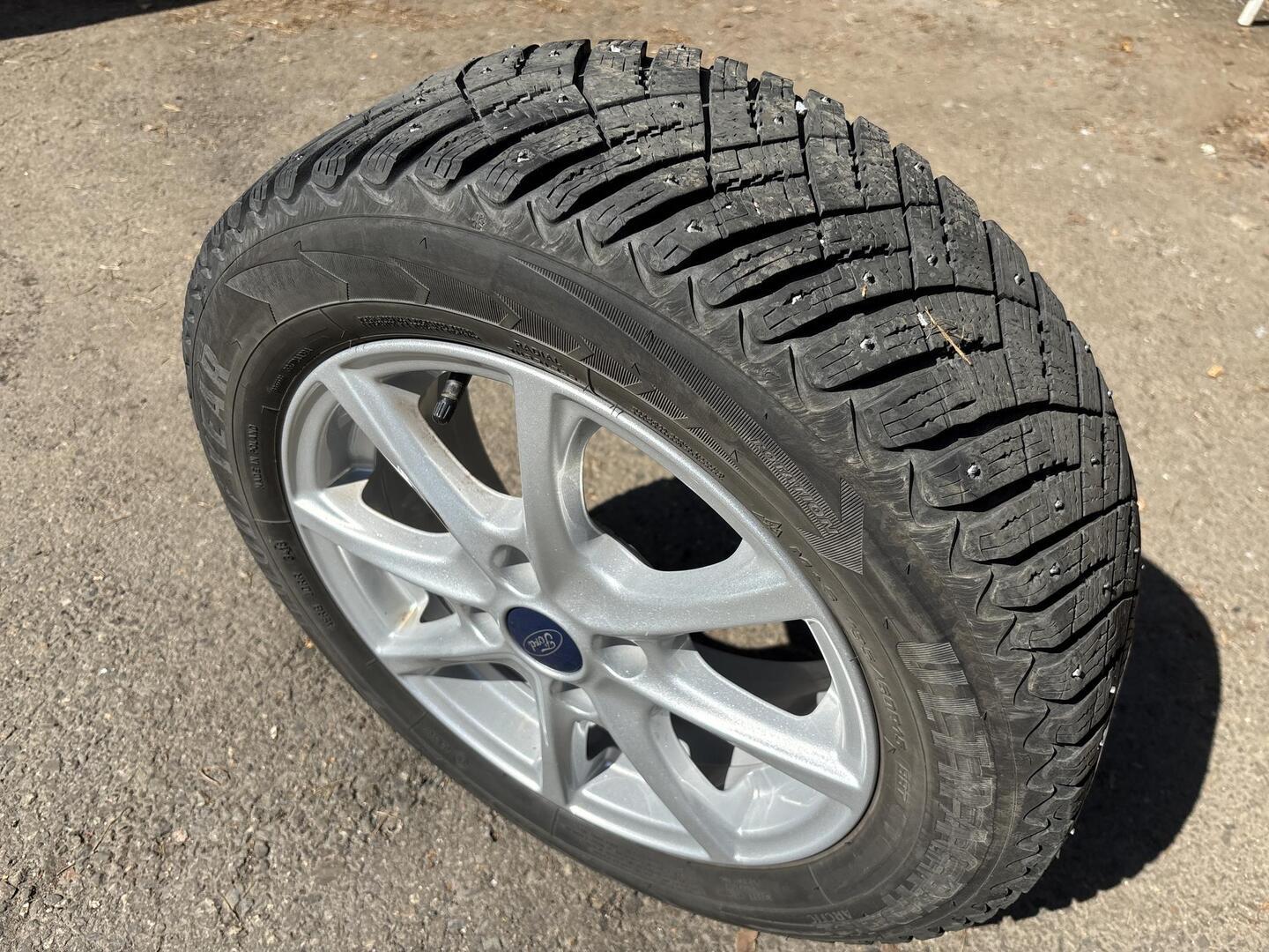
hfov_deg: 67.3
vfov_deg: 53.1
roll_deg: -4.1
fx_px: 953
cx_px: 634
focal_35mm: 26
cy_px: 476
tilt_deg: -42.0
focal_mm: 5.96
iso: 50
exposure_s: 1/2342
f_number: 1.6
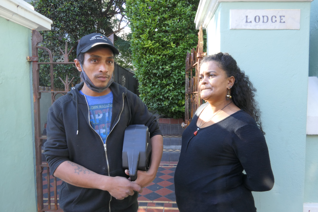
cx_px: 159
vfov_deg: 53.1
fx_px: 212
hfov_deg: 73.7
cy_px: 106
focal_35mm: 24
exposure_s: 1/10
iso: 400
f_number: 11
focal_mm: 8.8
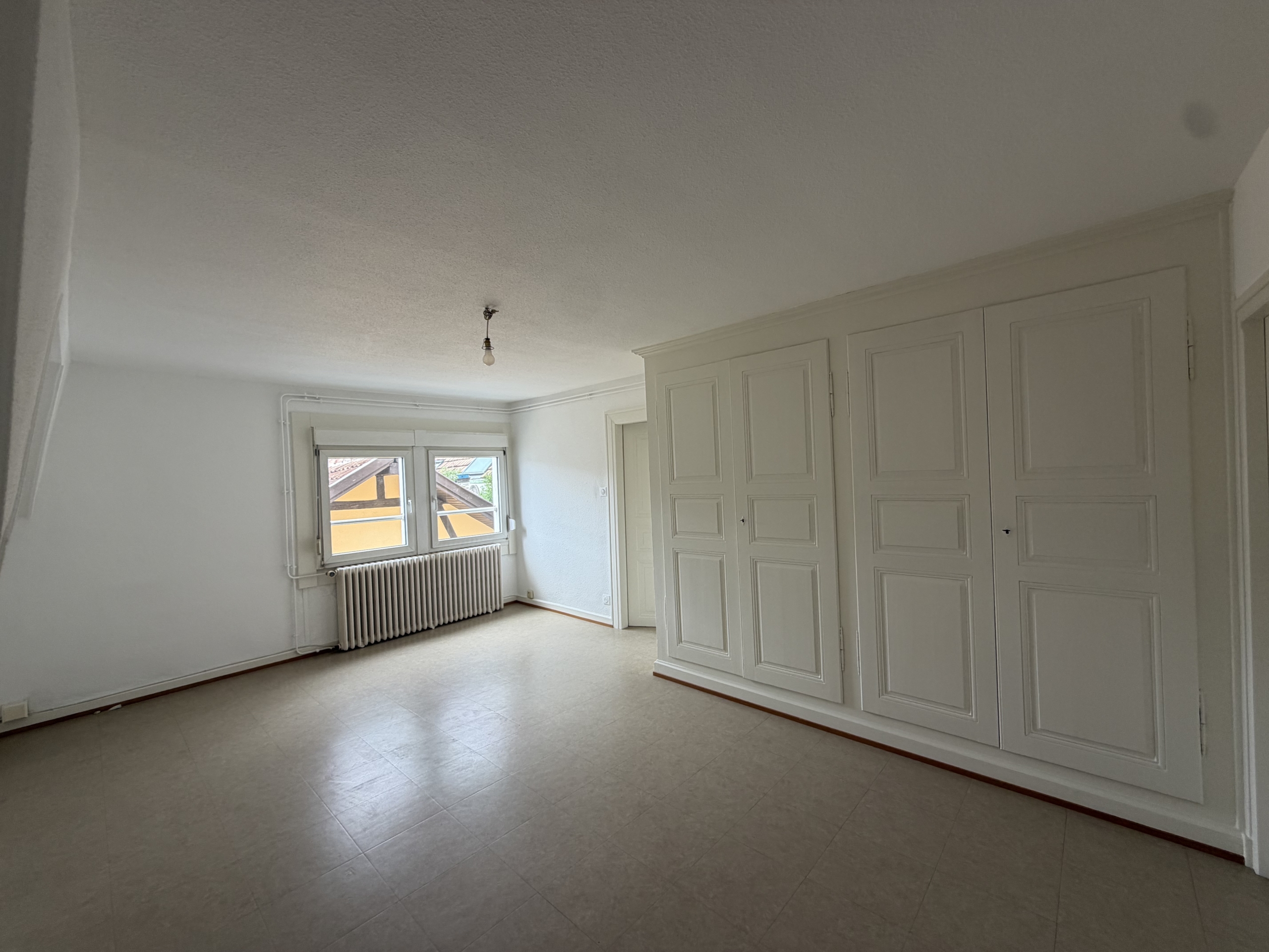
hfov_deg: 102.1
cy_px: 476
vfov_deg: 85.7
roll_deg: +2.6
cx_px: 634
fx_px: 513
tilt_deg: +0.2
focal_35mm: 14
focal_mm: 2.22
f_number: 2.2
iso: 80
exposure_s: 1/121
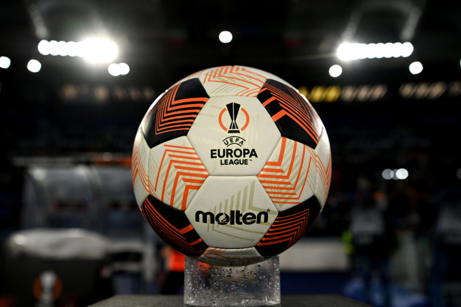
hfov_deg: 53.1
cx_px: 234
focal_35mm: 36
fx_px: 461
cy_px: 157
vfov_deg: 36.9
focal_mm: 35
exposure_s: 1/1600
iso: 2500
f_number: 5
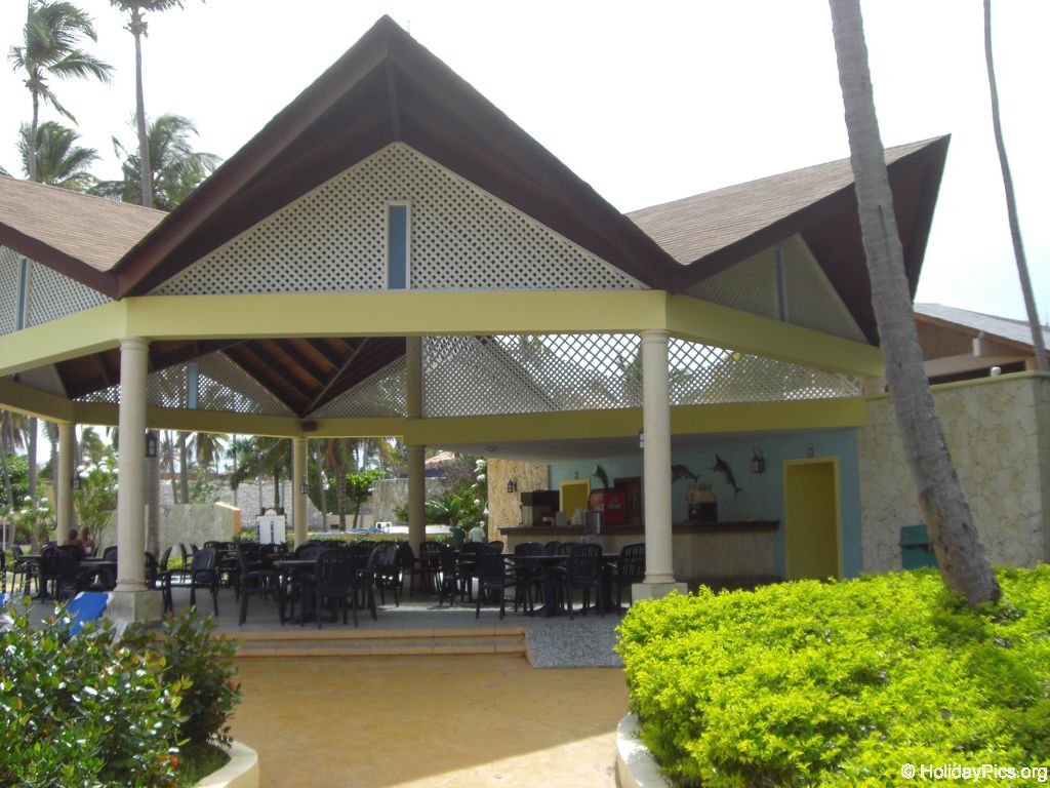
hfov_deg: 49.0
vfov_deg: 37.7
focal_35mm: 38
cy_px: 394
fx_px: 1153
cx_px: 525
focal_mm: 6.2
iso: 64
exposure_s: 1/640
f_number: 2.7
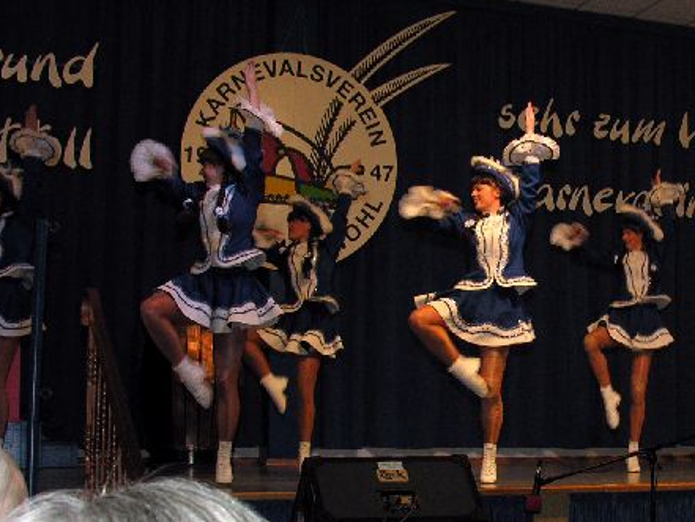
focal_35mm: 65
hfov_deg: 28.9
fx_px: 1305
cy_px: 371
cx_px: 600
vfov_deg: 22.5
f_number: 4
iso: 100
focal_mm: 8.9
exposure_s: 1/60.1
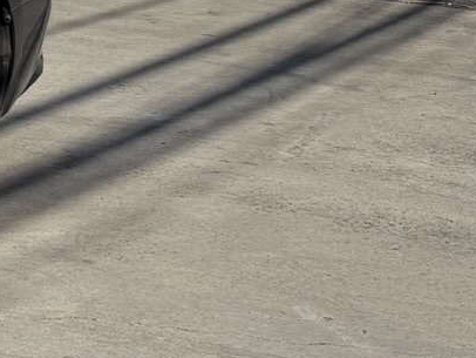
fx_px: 1665
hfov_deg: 12.3
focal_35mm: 121
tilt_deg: -10.2
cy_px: 35
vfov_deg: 12.2
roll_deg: +1.5
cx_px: -718
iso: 80
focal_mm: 6.76
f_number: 1.78
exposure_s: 1/5714
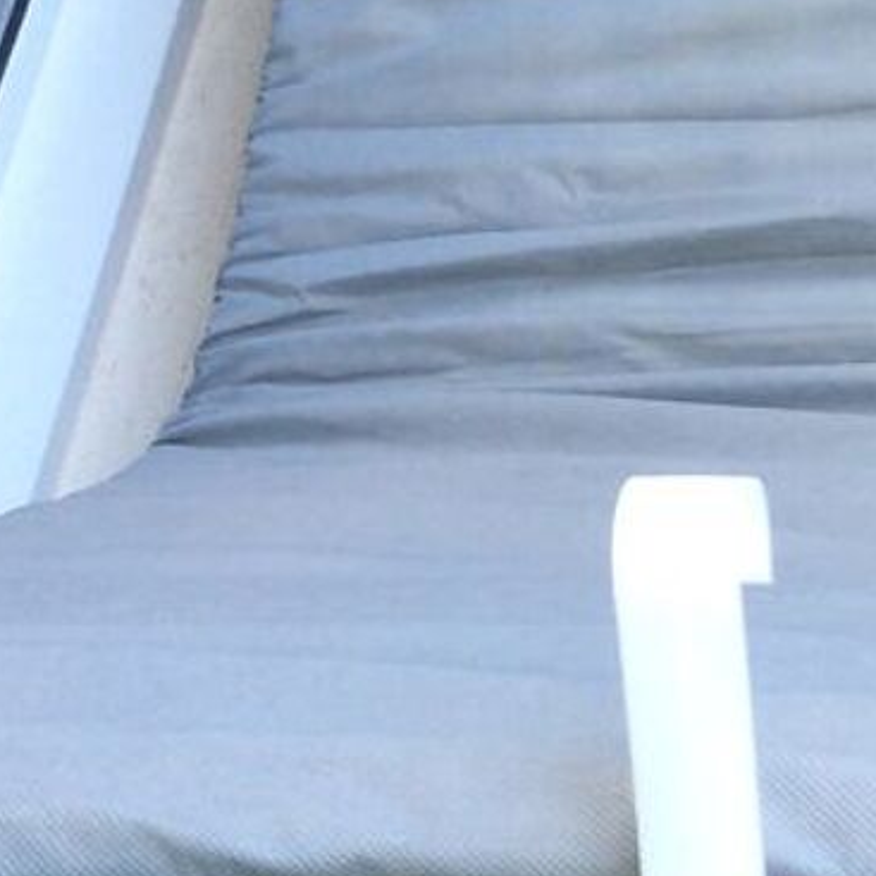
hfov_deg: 16.3
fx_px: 2949
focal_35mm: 103
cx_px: 1007
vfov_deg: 16.8
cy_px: 178
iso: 32
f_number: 2.4
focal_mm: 3.3
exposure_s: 1/25
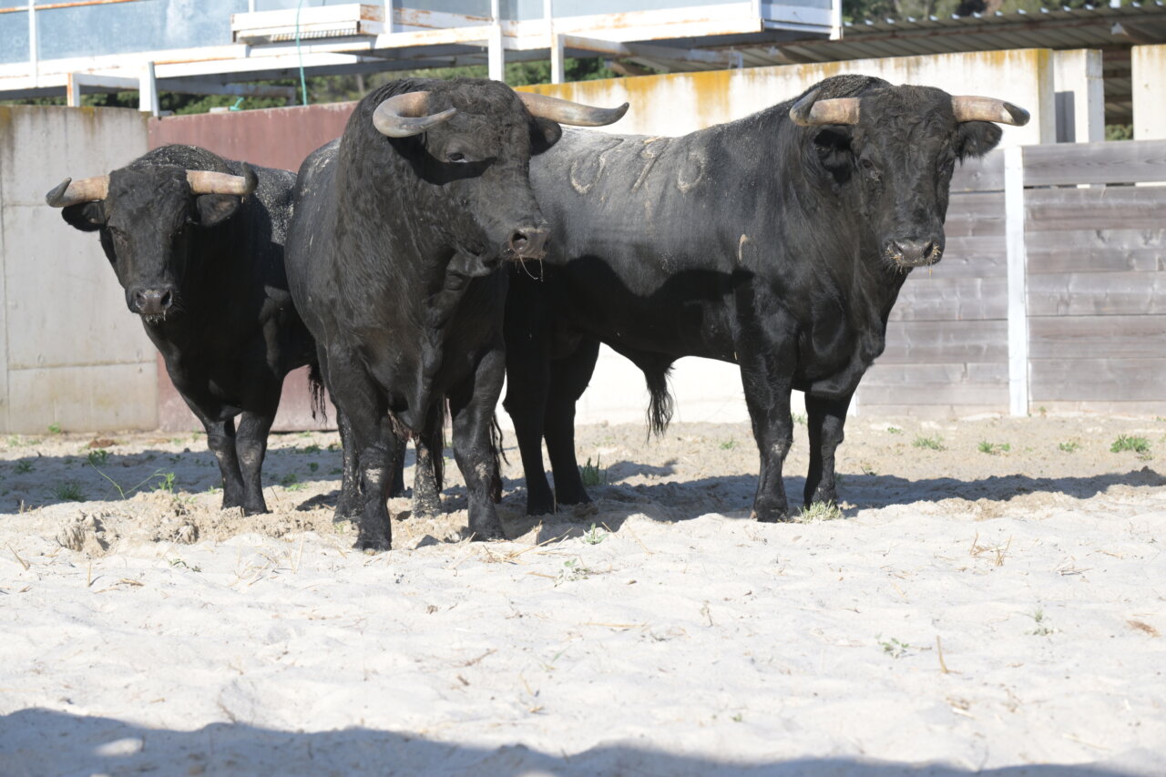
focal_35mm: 110
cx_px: 583
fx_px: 3562
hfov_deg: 18.6
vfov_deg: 12.4
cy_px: 388
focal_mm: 110
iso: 250
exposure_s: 1/320
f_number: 8
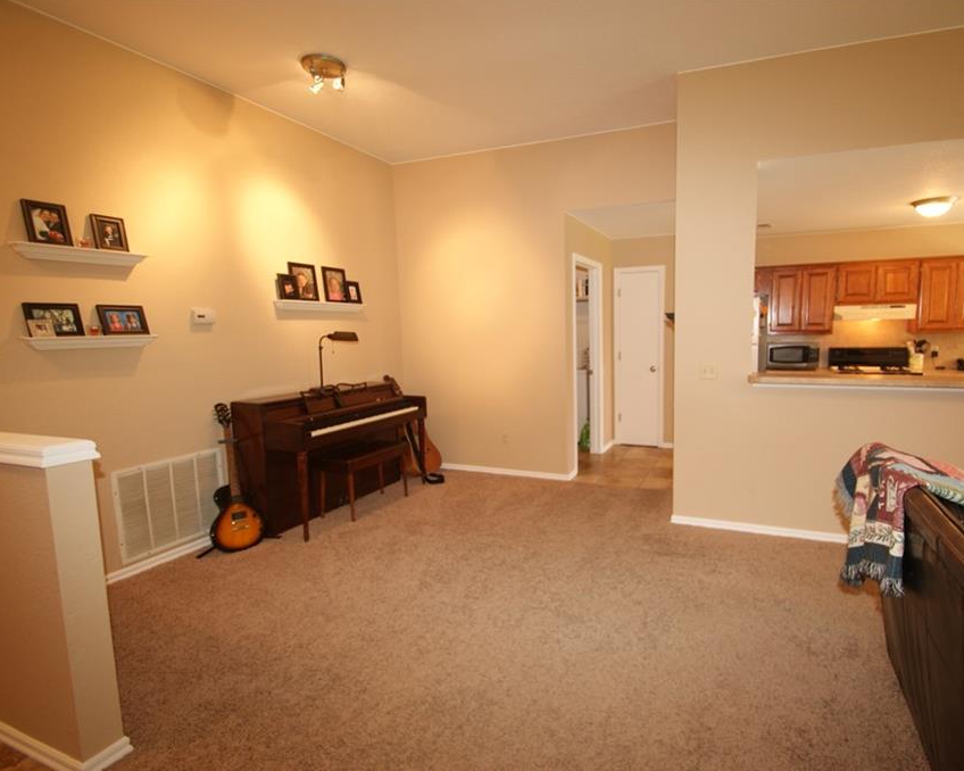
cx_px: 540
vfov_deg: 77.0
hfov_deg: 89.2
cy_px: 386
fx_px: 485
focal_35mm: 17
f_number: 3.5
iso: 100
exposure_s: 1/8
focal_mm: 10
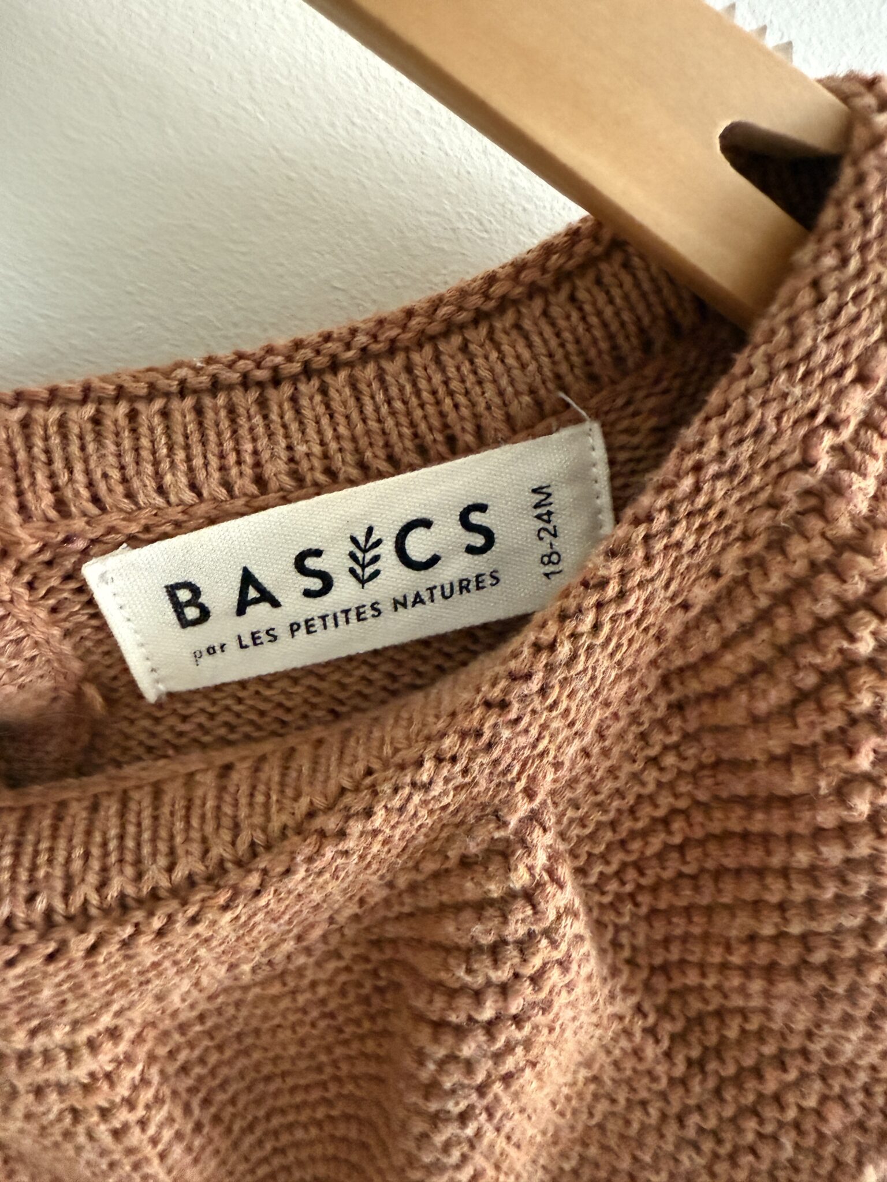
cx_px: 444
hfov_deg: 56.8
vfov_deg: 71.6
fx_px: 820
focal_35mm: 24
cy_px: 591
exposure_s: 1/60
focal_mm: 2.22
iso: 1250
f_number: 2.2
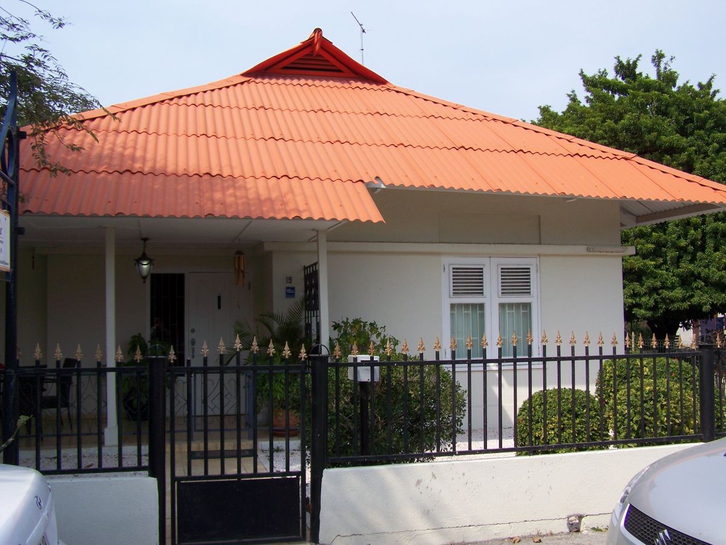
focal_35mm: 38
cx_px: 363
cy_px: 272
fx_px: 797
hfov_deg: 49.0
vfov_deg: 37.7
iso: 64
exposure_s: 1/640
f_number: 4
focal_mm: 6.3
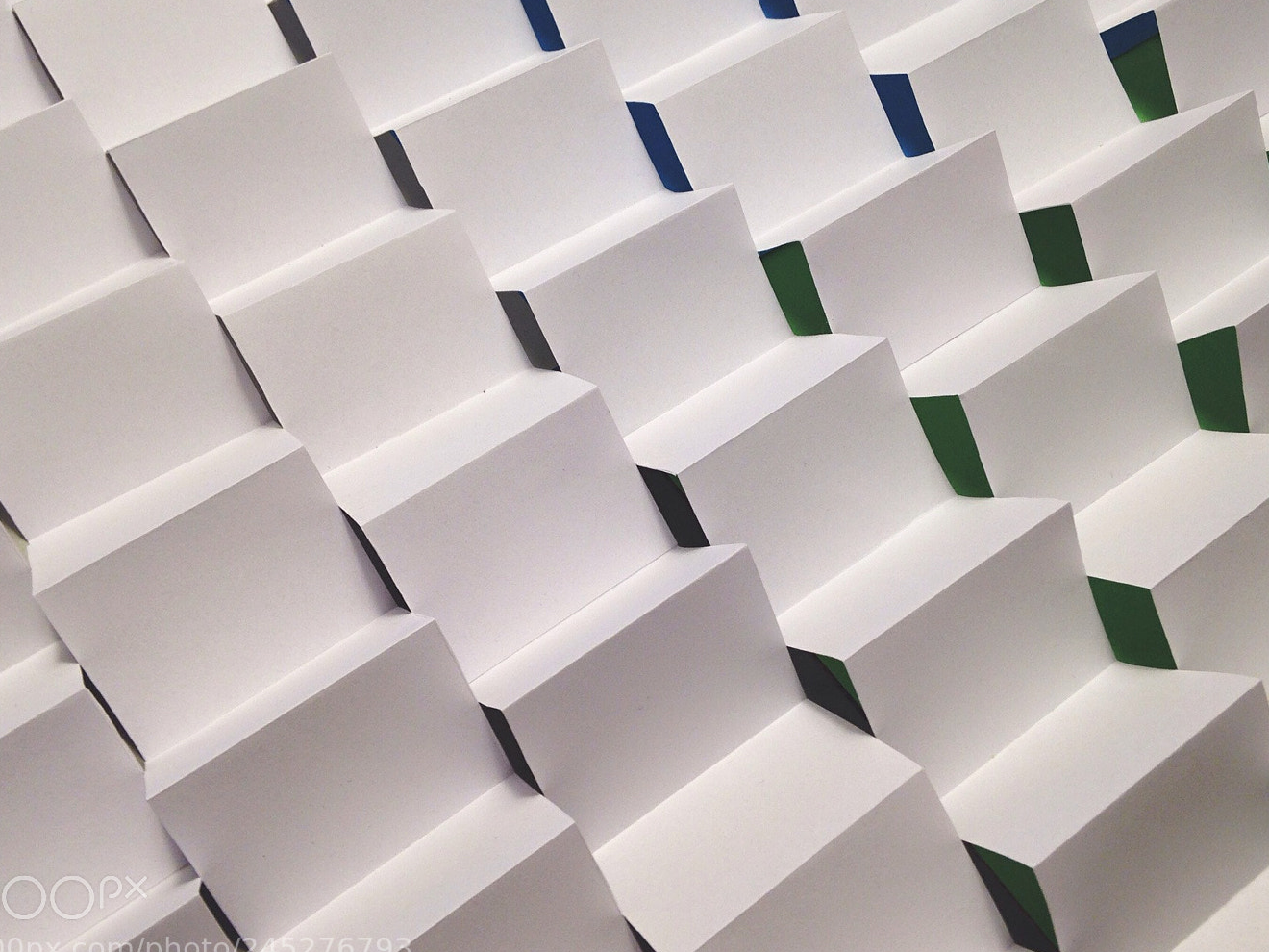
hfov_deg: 46.8
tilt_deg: -59.5
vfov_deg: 35.9
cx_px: 678
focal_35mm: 40
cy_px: 447
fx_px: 1466
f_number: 2.4
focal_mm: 4.12
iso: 50
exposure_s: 1/25
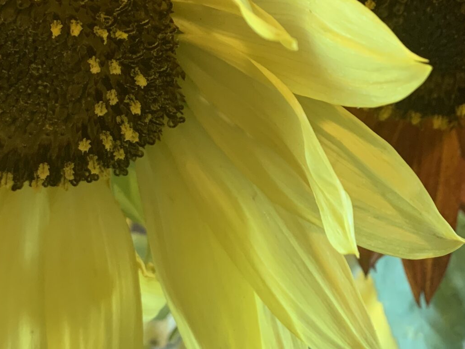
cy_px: 94
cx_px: 322
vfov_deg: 22.4
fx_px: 873
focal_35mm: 65
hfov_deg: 29.5
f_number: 1.8
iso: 320
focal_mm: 4.25
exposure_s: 1/60
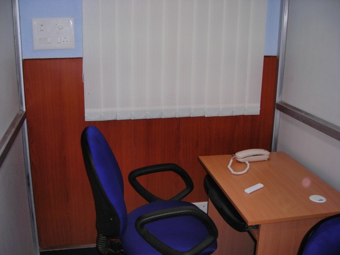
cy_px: 128
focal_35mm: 38
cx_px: 170
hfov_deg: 49.0
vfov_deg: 37.7
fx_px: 373
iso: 50
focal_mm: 6.3
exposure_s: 1/60.1
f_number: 3.2
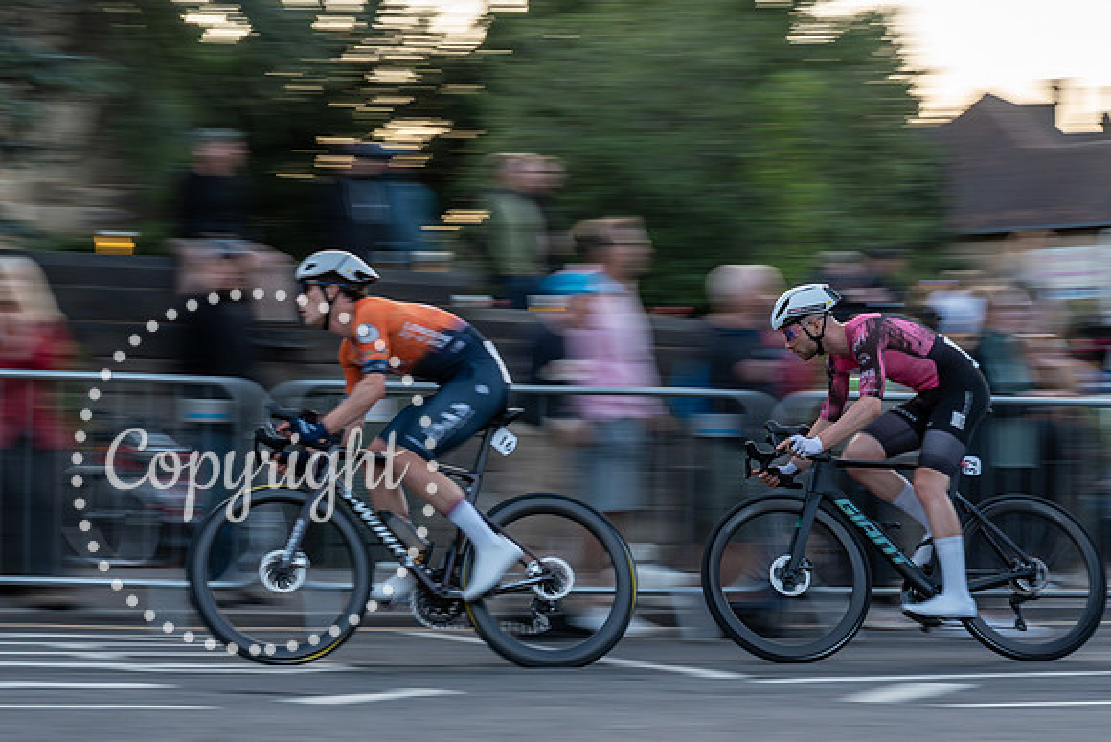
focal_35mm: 91
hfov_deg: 22.3
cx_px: 358
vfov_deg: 15.0
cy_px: 503
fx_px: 2803
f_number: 9
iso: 1250
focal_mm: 67
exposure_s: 1/80
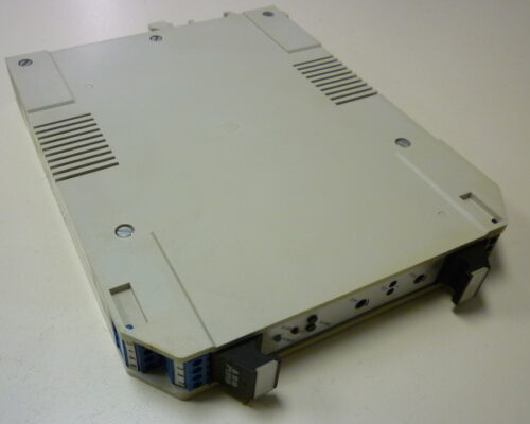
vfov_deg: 43.4
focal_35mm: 34
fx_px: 533
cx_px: 233
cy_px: 215
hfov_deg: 52.7
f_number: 3.3
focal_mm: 5.2
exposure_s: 1/30
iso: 320
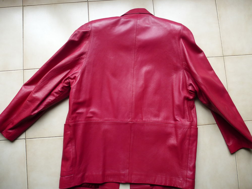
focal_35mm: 24
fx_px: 175
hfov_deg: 71.6
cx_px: 126
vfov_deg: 56.8
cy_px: 94
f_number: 3.3
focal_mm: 4.3
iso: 125
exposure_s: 1/60
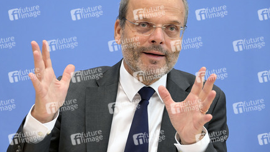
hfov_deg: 16.1
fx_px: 953
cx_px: 133
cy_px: 60
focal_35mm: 133
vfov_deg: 9.1
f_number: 5.6
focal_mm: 122
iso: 5000
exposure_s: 1/500
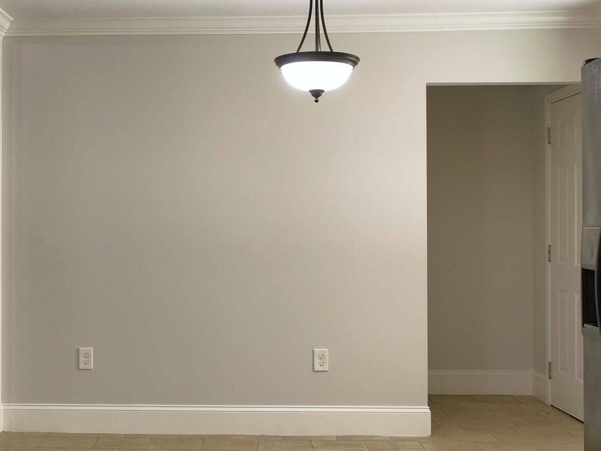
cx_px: 156
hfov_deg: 30.3
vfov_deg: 23.3
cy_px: 222
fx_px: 1094
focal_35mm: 63
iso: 100
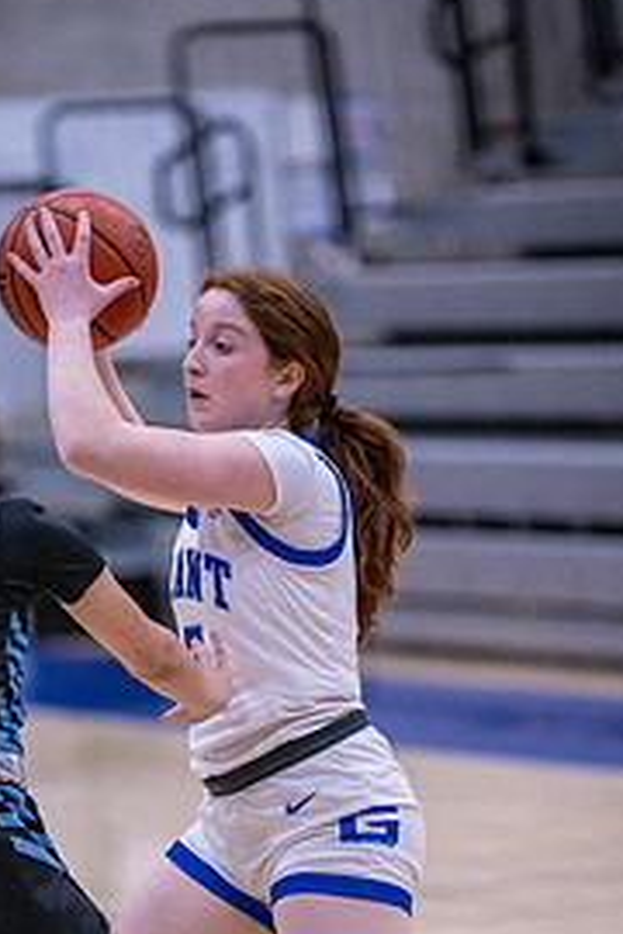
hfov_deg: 4.7
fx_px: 7579
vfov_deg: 7.0
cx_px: 225
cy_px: 726
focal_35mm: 292
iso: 4000
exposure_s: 1/1000
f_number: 2.8
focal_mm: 175
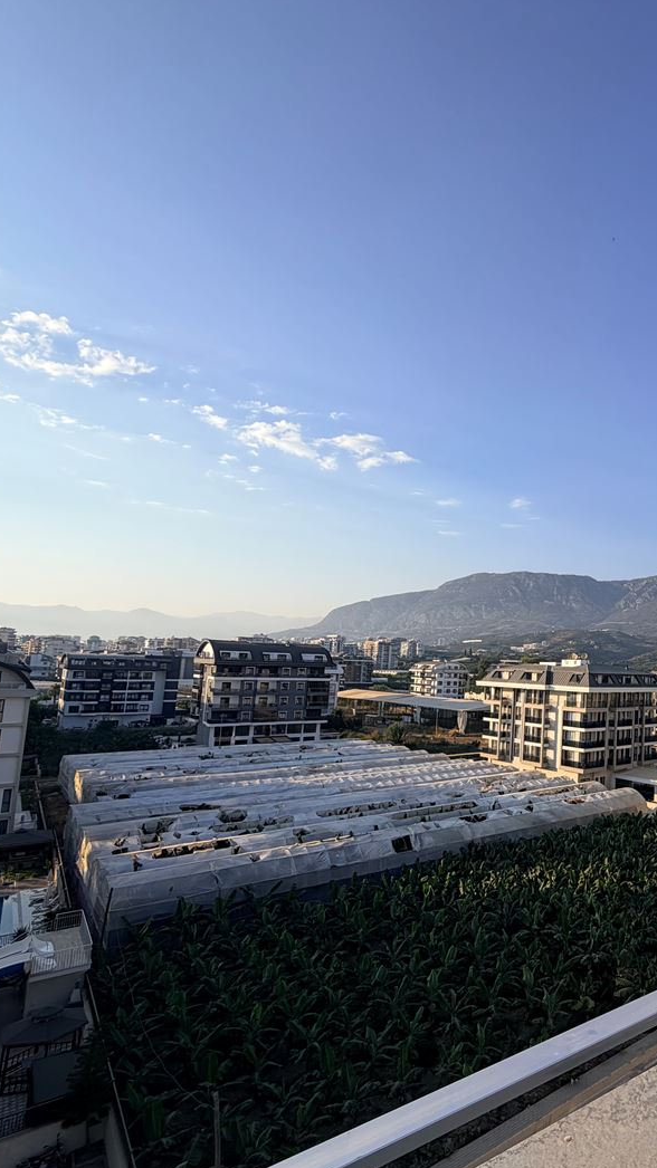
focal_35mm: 21
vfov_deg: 83.8
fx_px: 651
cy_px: 597
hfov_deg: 47.2
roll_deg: -2.1
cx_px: 611
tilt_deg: +6.2
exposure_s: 1/770
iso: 25
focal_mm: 2.22
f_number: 2.2
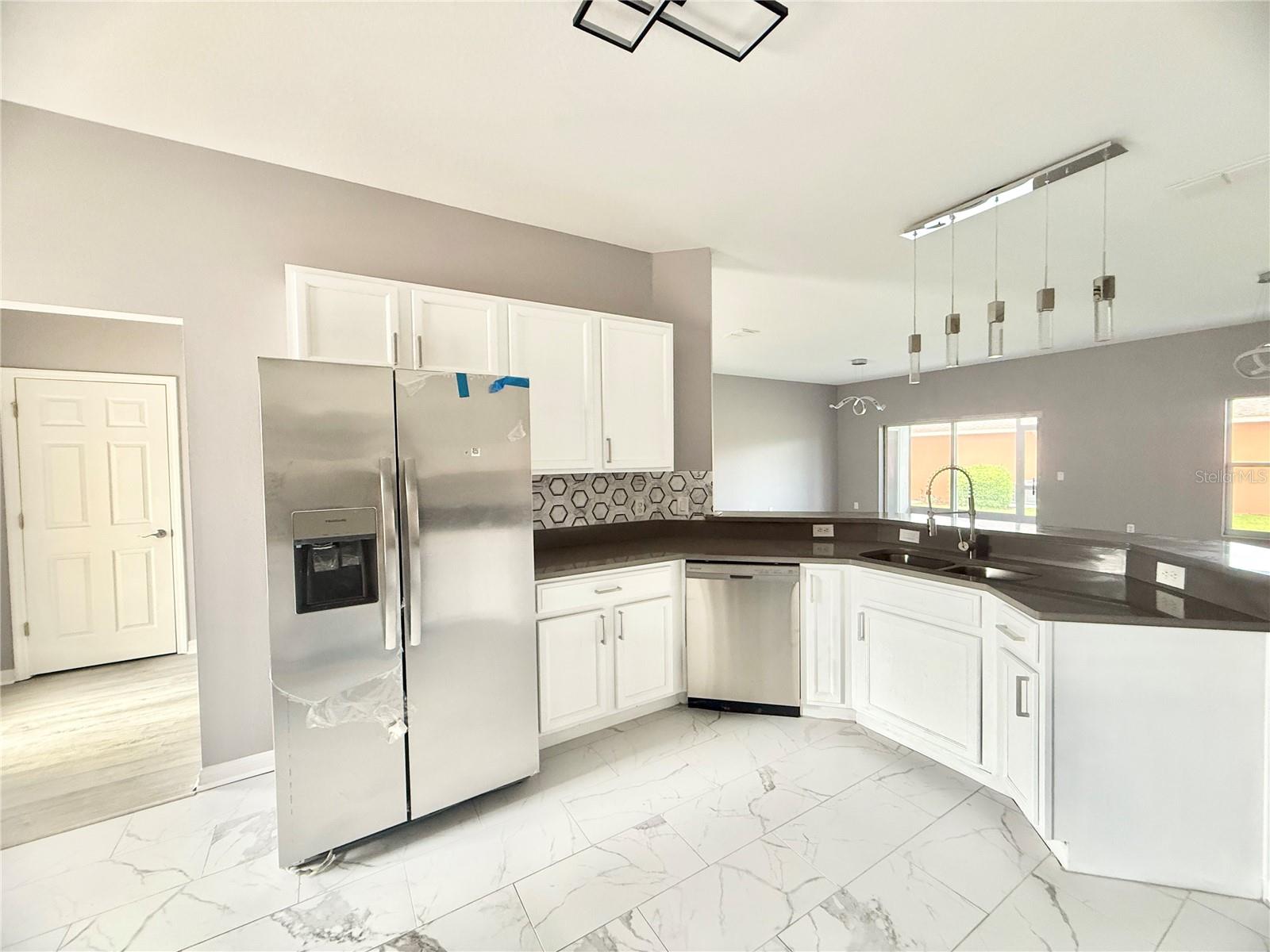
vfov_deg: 85.7
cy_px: 476
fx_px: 514
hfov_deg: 102.1
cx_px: 635
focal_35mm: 14
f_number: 2.2
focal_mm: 2.22
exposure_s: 1/90
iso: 320
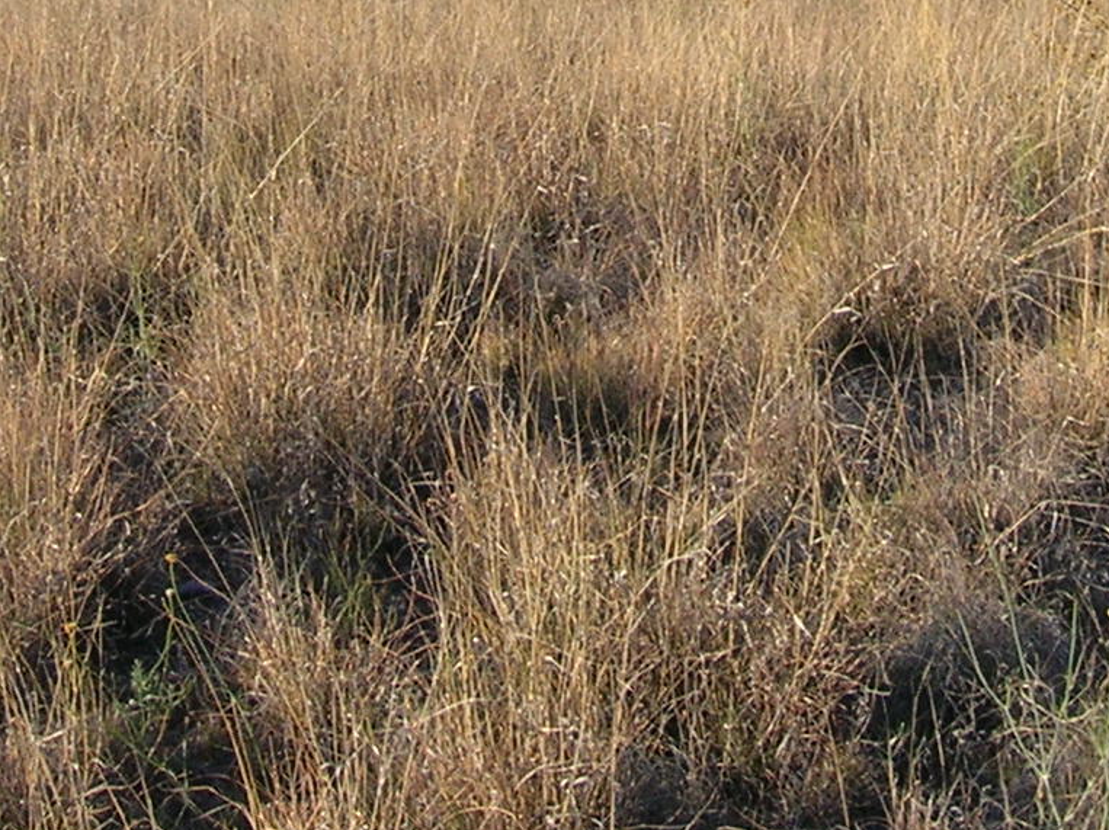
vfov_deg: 13.9
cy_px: -279
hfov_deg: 19.2
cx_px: 801
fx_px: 3265
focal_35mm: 102
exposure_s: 1/234
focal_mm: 5.7
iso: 50
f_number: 4.9
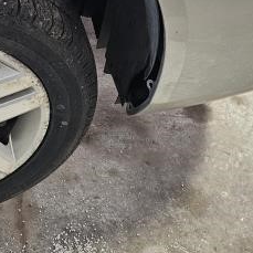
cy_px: 126
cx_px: -93
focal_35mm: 71
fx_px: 587
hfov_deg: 21.5
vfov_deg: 24.3
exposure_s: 1/40
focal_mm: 5.4
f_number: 1.8
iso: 640
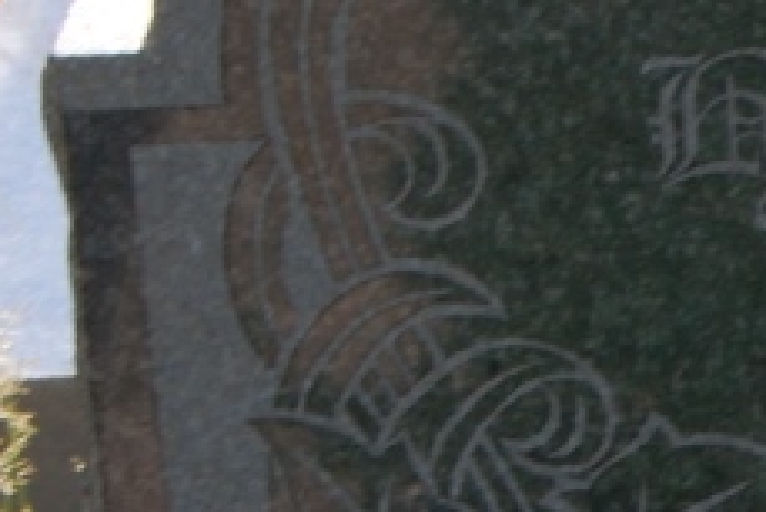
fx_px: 7840
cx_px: 1646
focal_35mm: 368
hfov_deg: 5.5
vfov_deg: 3.7
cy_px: -8
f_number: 22
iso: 400
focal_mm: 55
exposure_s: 1/50
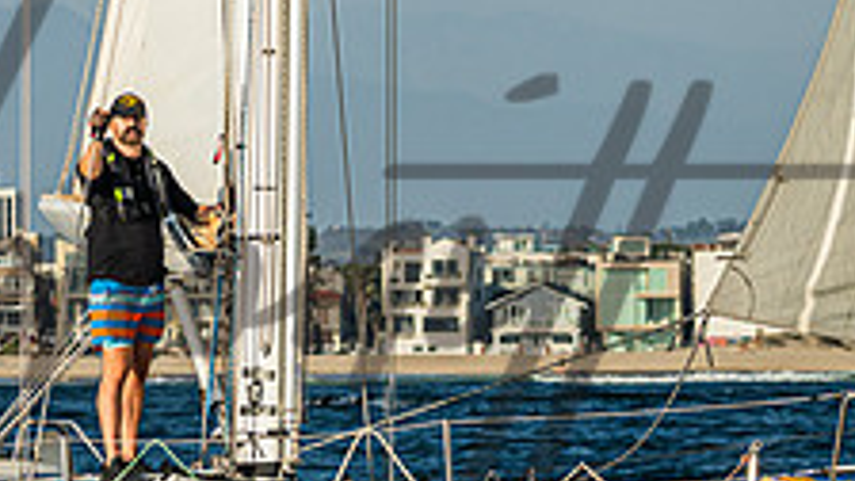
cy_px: 241
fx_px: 10859
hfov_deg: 4.5
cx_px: 106
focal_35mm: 479
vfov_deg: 2.5
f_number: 5.6
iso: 400
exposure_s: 1/5000
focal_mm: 165
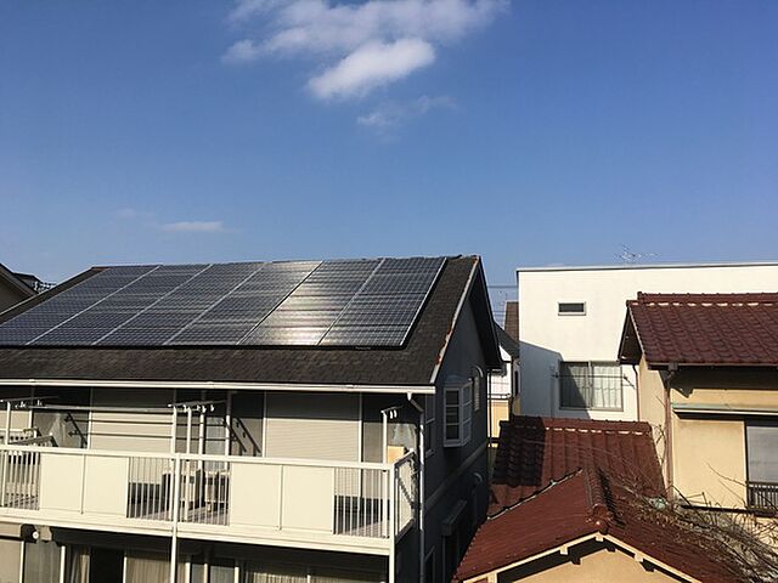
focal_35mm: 29
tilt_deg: +5.9
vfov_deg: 48.2
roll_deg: +0.4
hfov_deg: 61.7
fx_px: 652
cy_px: 292
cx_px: 389
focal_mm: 4.15
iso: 25
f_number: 2.2
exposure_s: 1/2481
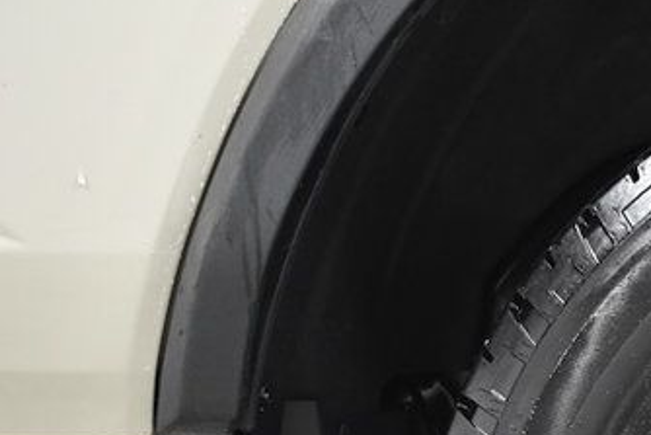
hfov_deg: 13.1
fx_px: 2659
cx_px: 996
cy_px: 625
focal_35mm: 147
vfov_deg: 9.1
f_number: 4.5
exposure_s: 1/160
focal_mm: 32
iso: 2500
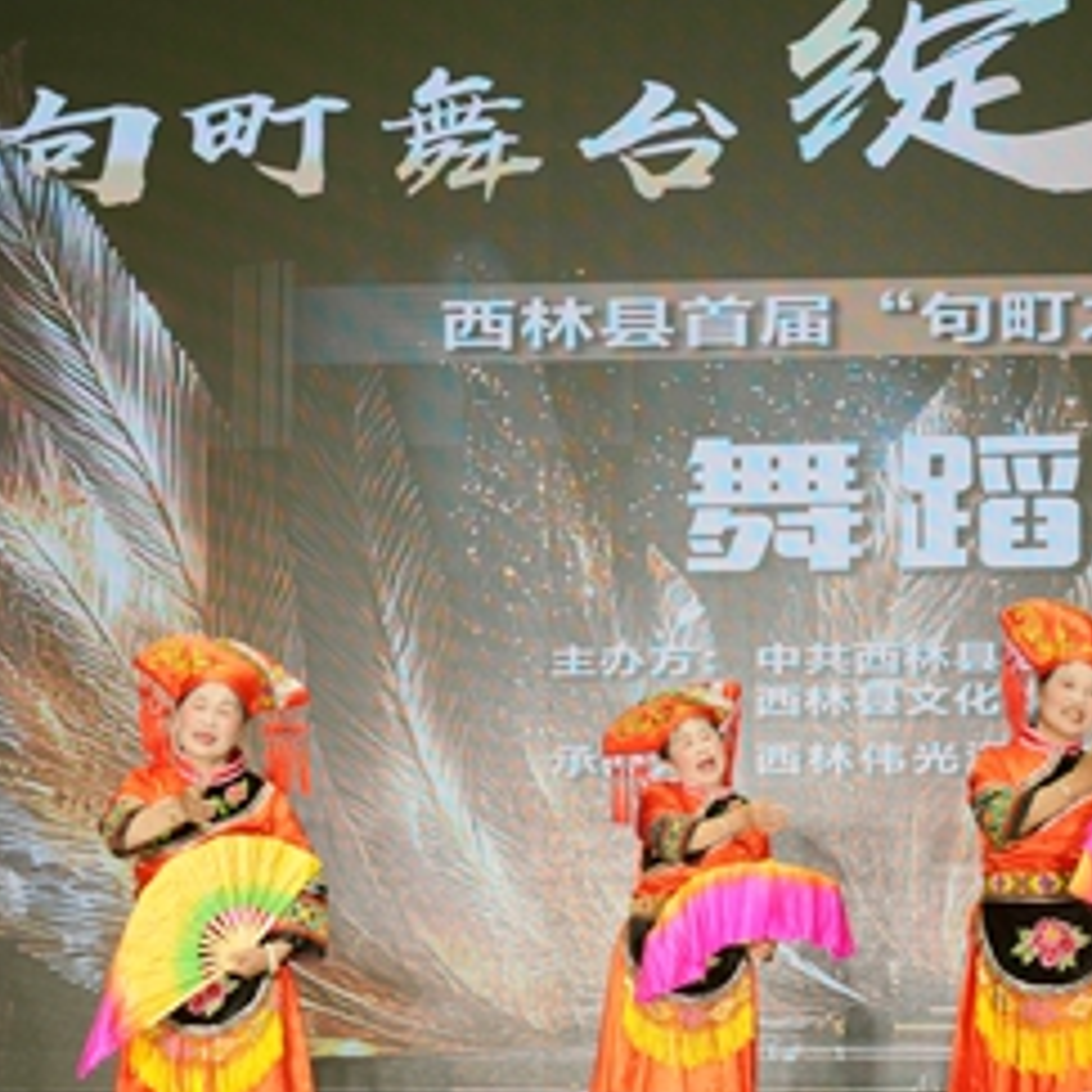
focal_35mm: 128
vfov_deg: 13.6
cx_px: 921
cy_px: 535
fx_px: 4568
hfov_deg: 13.5
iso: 400
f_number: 4
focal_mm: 61
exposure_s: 1/160
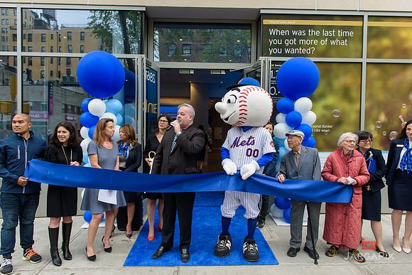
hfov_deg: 73.7
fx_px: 275
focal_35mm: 24
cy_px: 138
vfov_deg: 53.2
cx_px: 206
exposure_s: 1/250
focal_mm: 24
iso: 200
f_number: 5
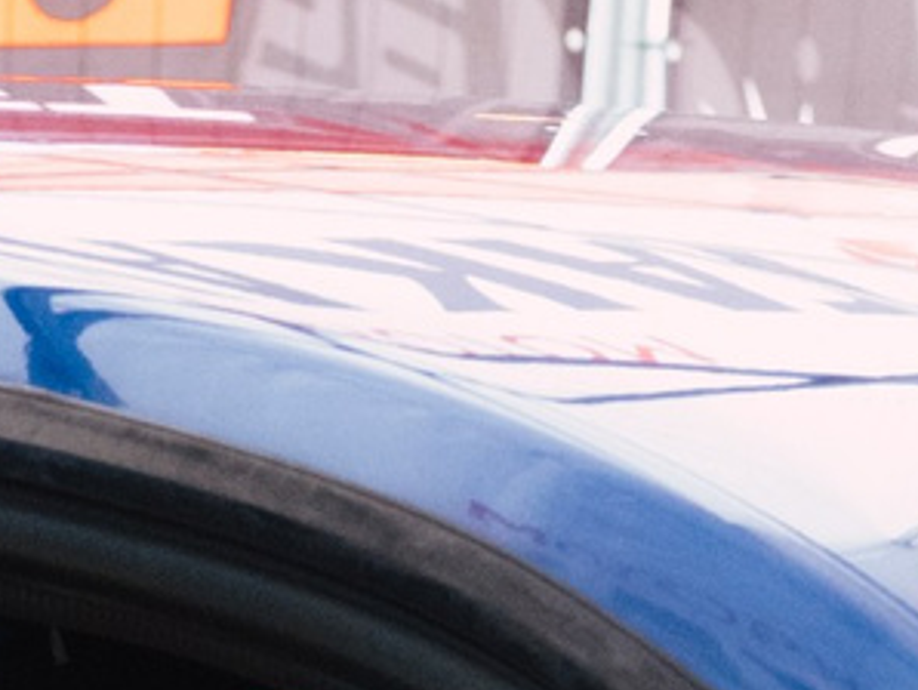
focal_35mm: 198
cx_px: 77
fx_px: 5255
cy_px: 2313
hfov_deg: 9.9
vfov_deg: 6.6
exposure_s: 1/1600
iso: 2000
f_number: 4.5
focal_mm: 24
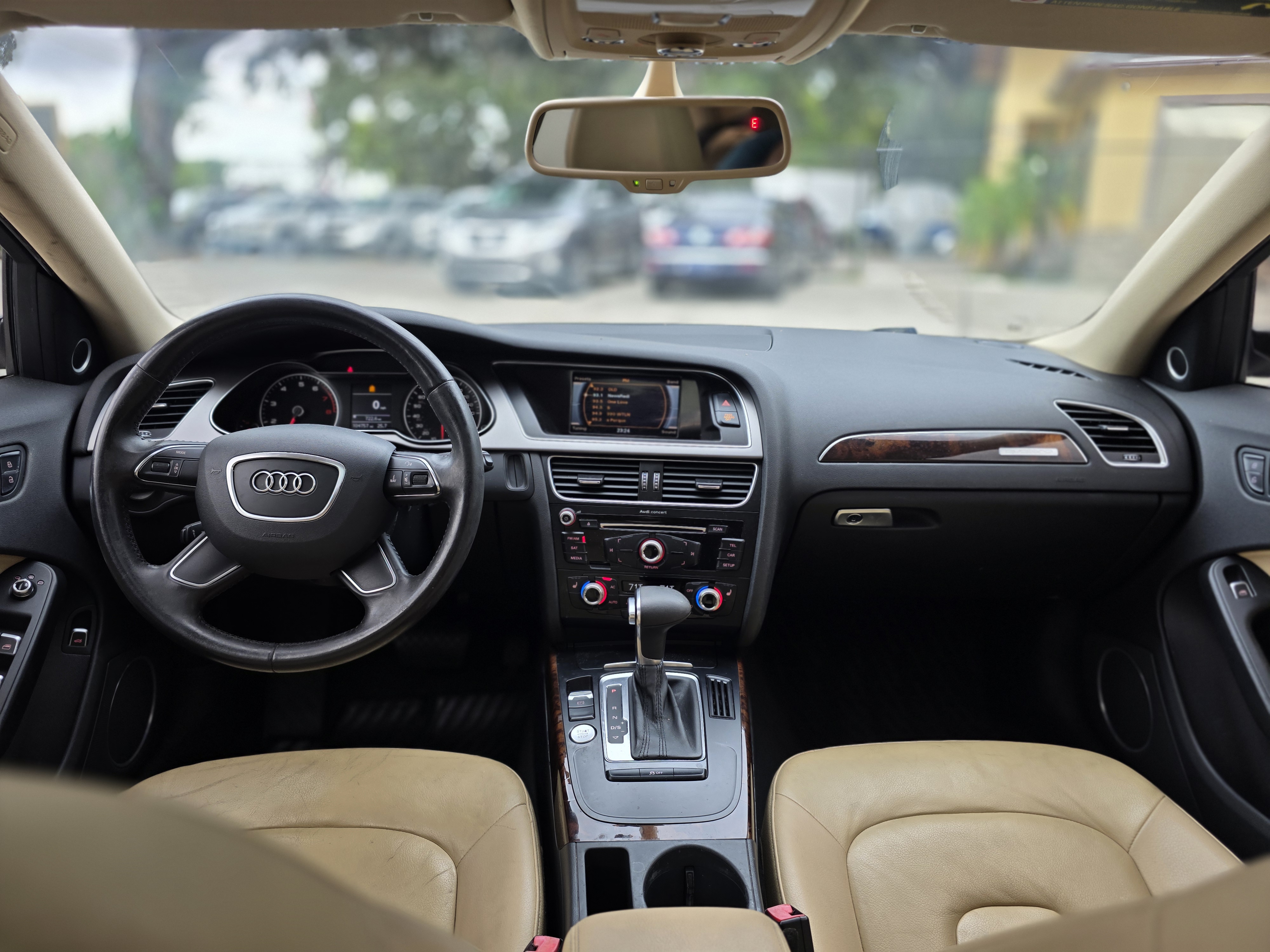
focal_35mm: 23
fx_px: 844
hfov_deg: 73.9
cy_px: 476
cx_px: 635
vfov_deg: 58.9
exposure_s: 1/180
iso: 80
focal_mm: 6.3
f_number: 1.7
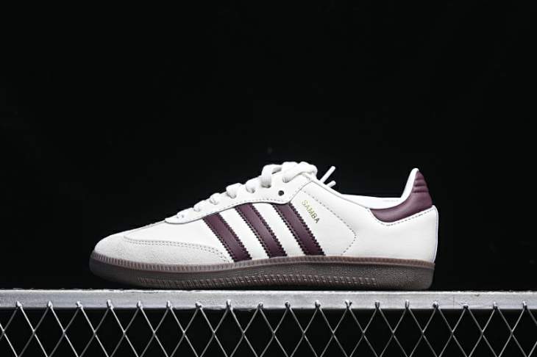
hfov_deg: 27.0
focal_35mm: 75
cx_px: 268
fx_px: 1118
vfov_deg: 18.2
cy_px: 178
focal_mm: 50
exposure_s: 1/60
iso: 160
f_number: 6.3
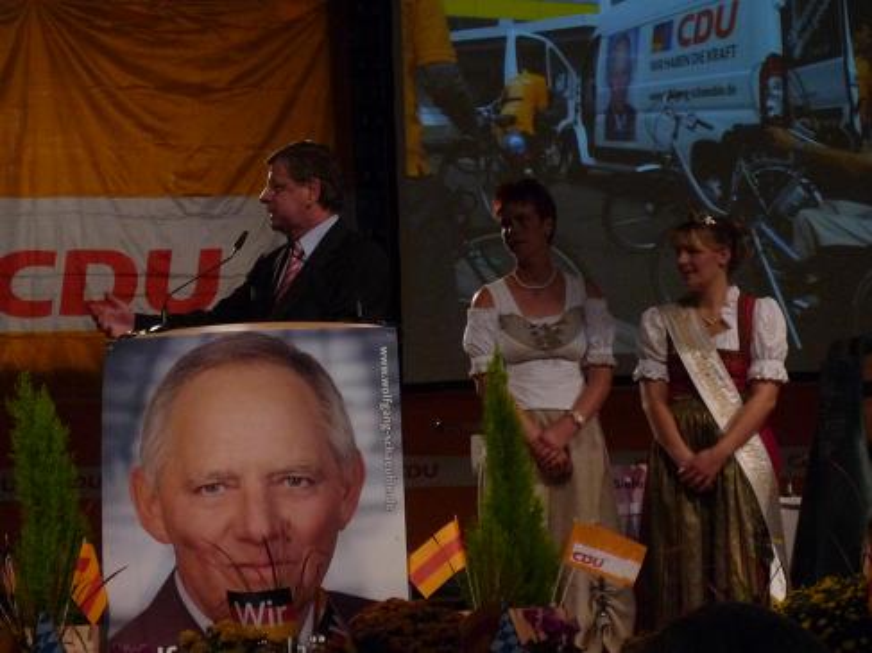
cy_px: 326
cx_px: 436
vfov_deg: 13.7
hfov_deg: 18.2
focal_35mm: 108
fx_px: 2720
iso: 400
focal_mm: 13.2
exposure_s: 1/200
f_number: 4.9
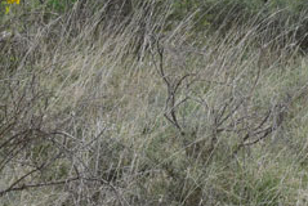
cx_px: 149
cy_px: -41
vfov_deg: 8.4
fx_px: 1396
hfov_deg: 12.6
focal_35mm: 163
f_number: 13
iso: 400
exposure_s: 1/400
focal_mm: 26
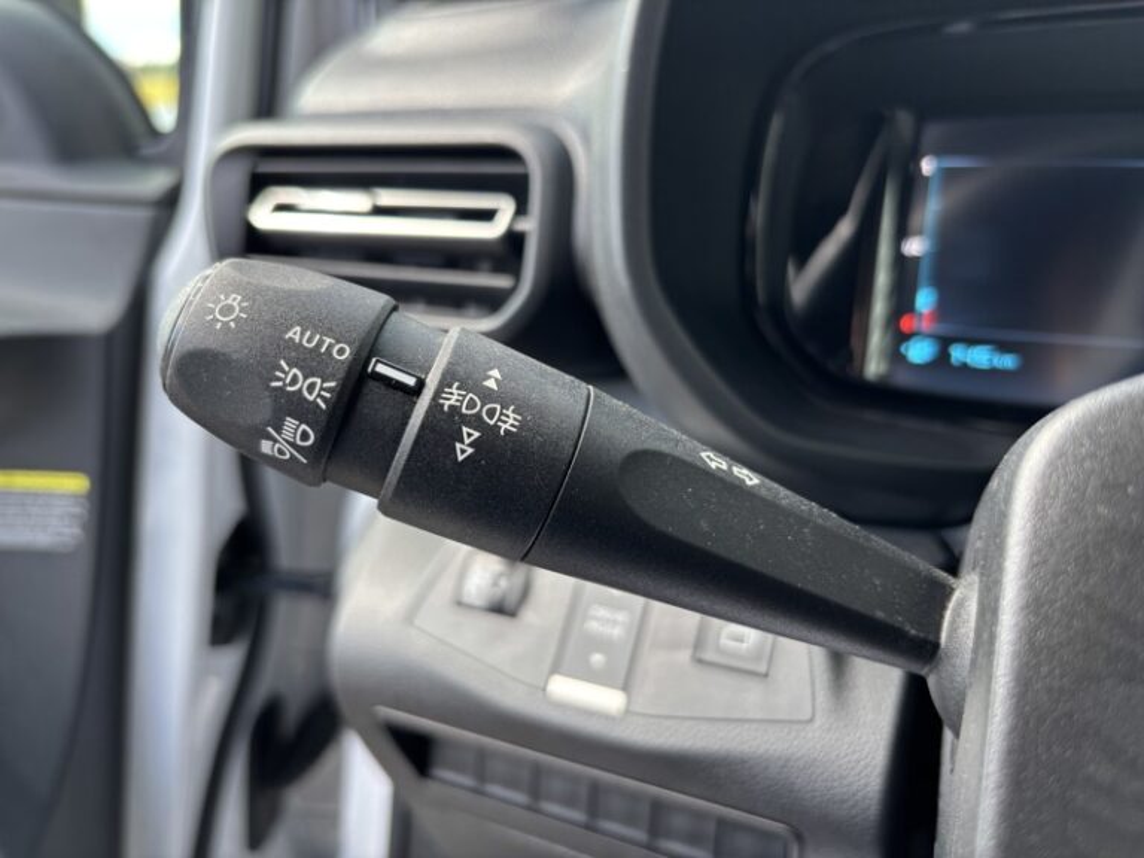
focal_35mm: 26
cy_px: 429
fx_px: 859
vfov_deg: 53.1
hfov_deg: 67.3
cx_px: 572
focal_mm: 5.96
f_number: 1.6
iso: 50
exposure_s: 1/121
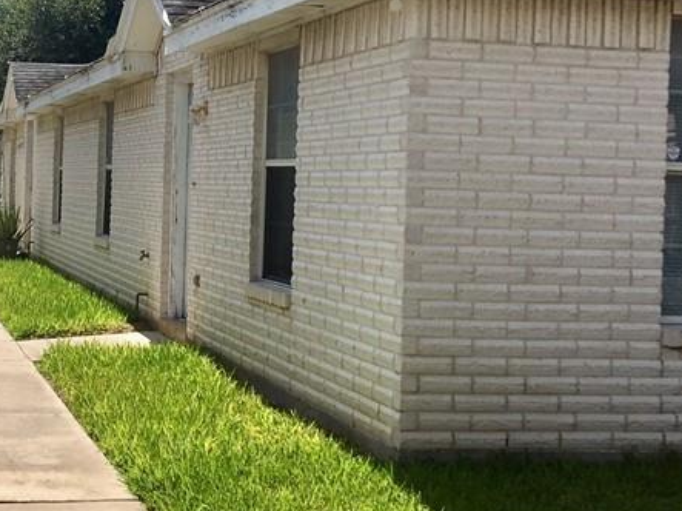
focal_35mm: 67
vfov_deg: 21.9
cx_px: 139
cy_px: 182
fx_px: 1320
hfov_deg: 28.4
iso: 25
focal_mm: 4.15
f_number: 2.2
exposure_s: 1/2564
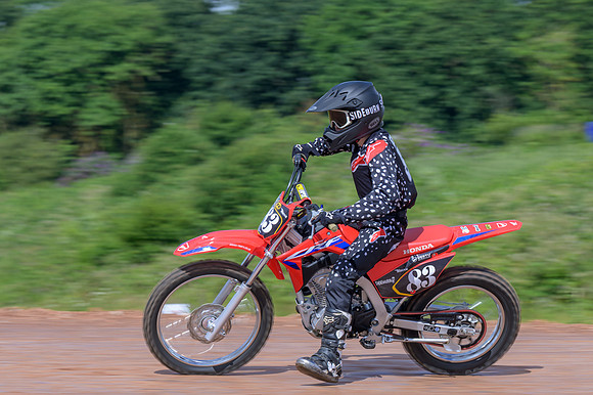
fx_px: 3163
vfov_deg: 7.1
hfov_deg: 10.7
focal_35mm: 192
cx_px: 301
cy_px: 207
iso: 80
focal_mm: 115
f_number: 8
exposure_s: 1/200
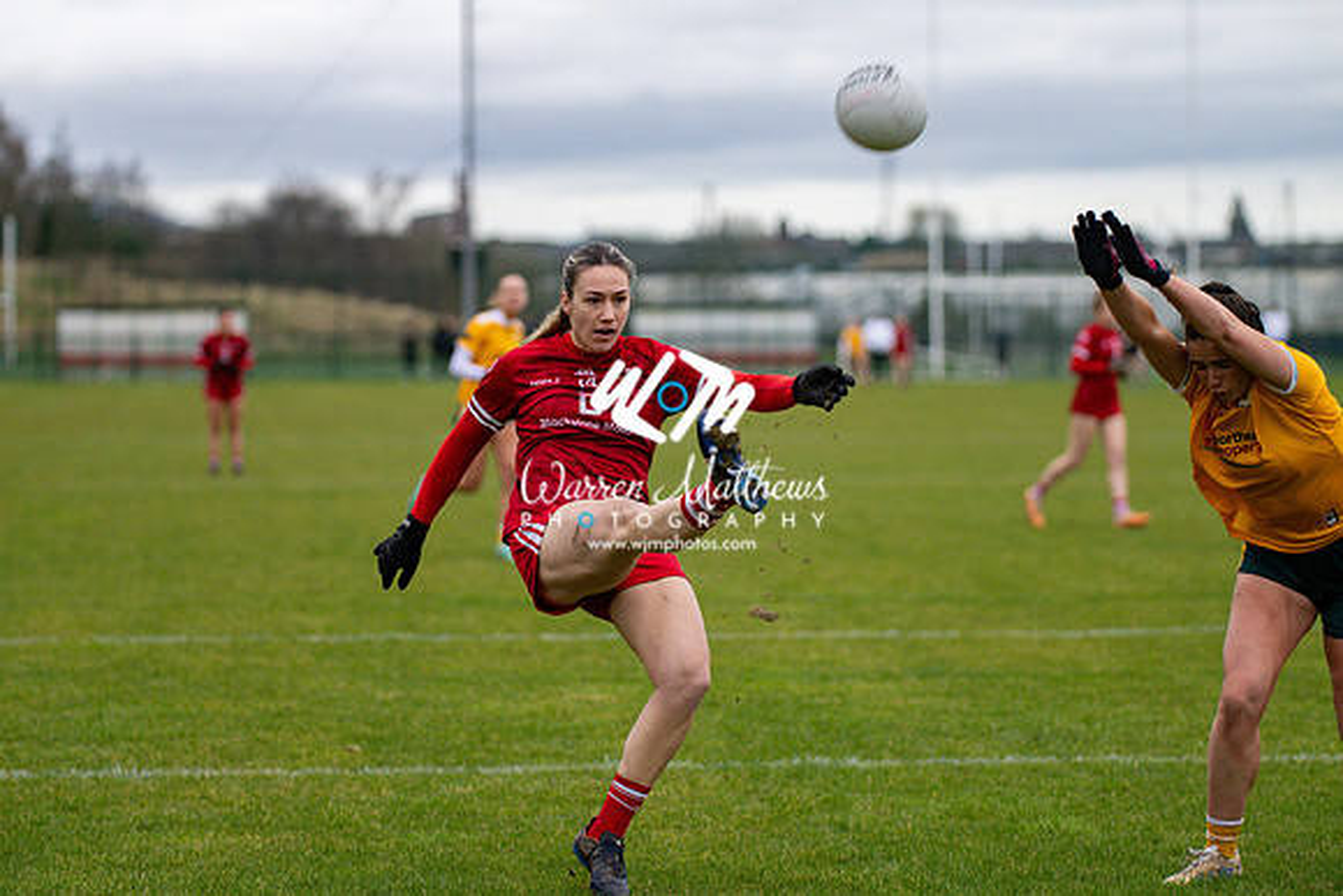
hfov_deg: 14.7
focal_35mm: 140
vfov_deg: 9.8
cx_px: 672
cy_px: 448
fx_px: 5224
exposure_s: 1/1000
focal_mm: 140
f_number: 2.8
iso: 2800
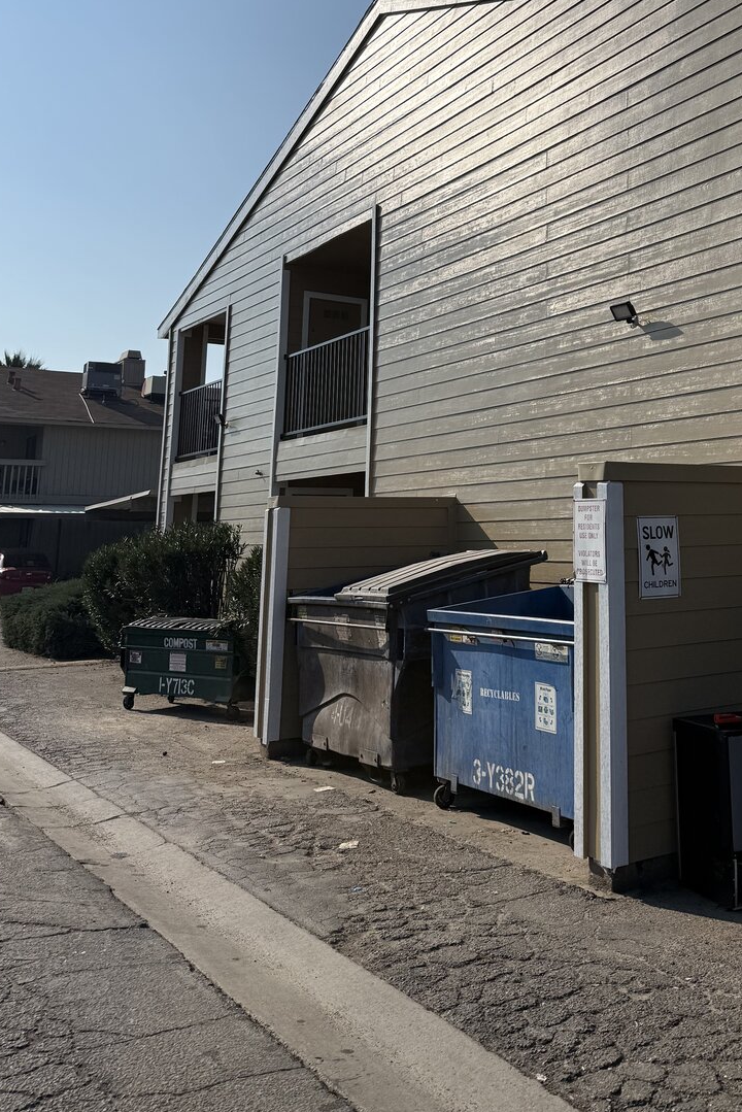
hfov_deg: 35.2
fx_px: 1143
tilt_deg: +12.0
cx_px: 554
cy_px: 324
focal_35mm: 37
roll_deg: +0.5
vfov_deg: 50.4
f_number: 1.78
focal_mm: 6.76
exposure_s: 1/14286
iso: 80
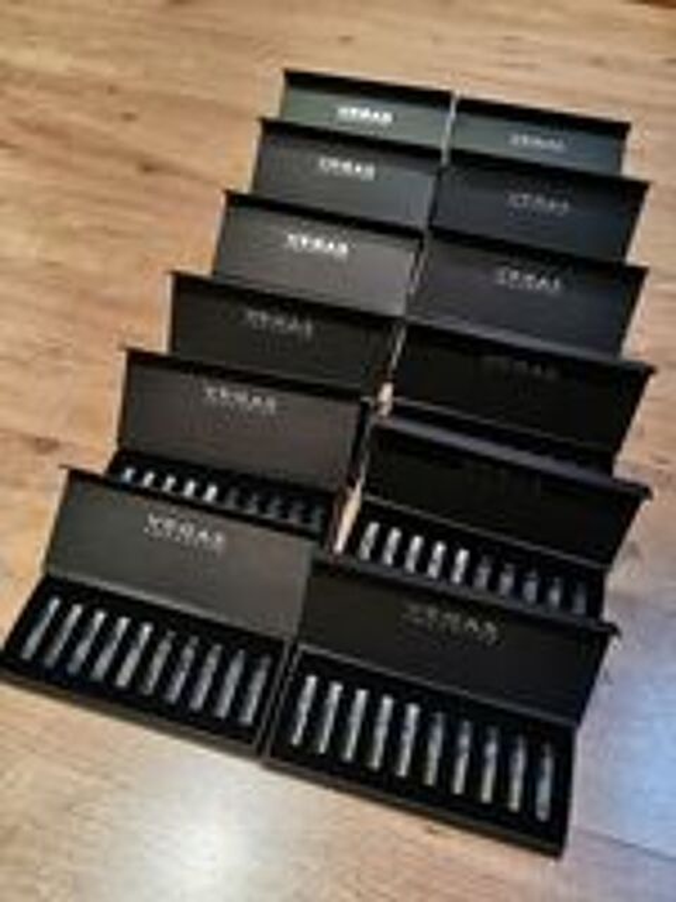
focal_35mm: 27
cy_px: 451
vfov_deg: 65.3
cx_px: 338
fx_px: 703
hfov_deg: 51.4
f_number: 1.6
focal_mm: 5.56
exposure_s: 1/100
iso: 125
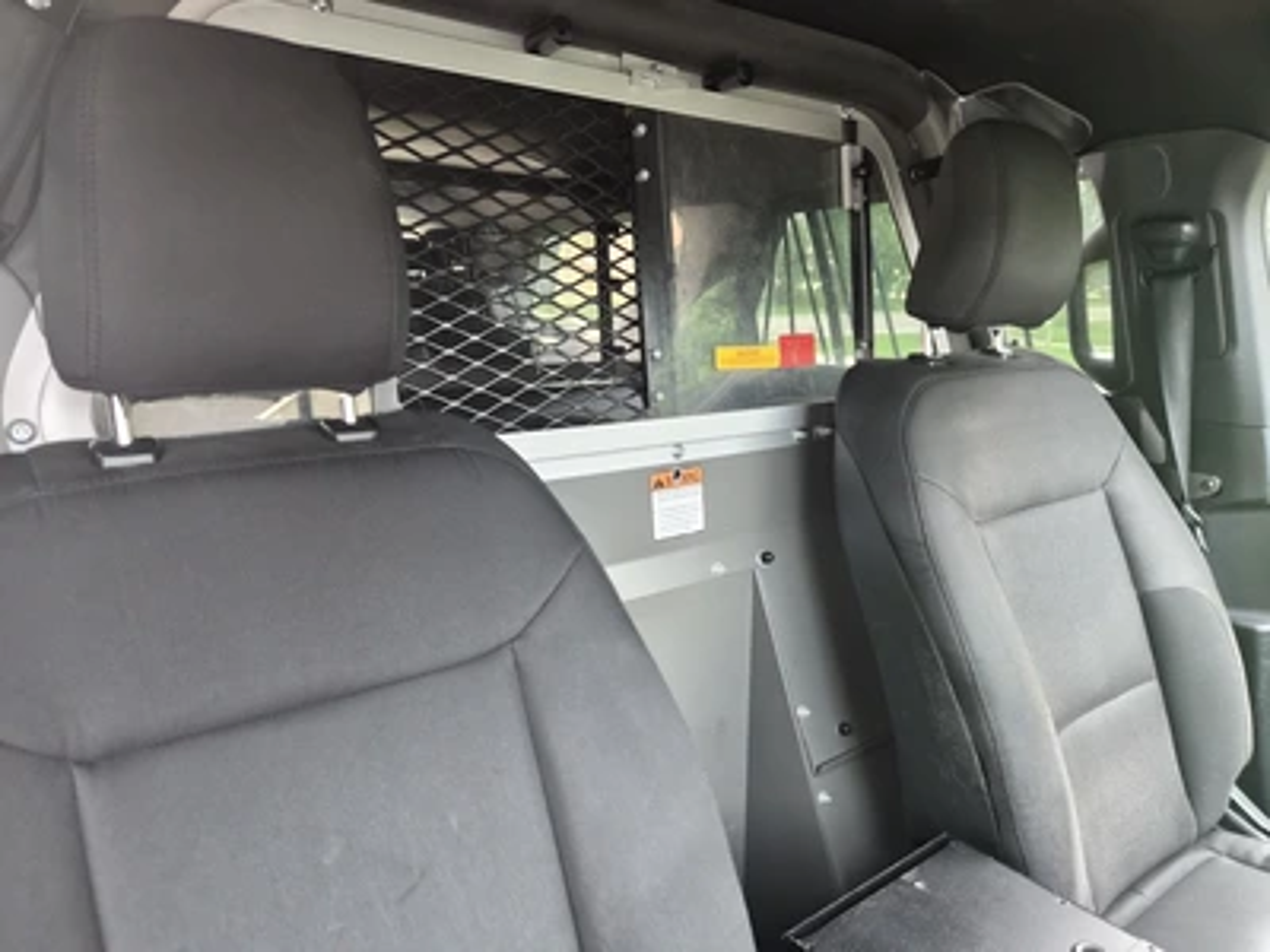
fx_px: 844
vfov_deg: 58.9
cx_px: 635
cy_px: 476
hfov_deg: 73.9
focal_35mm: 23
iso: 400
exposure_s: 1/120
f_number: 1.8
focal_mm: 5.4
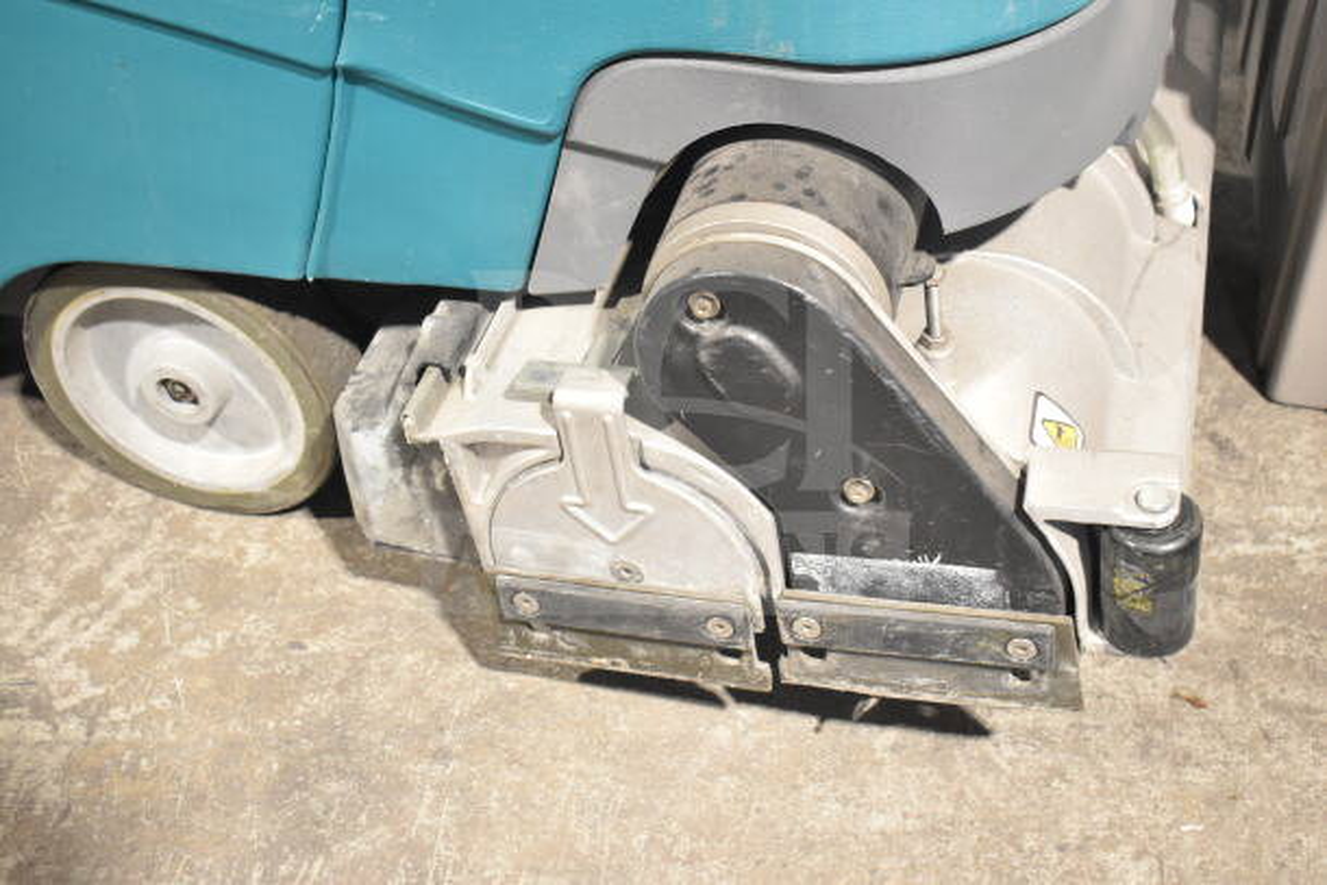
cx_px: 664
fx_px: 1770
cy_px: 442
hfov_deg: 41.1
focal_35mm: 48
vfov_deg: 28.1
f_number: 4.5
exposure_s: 1/50
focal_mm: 32
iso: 2500
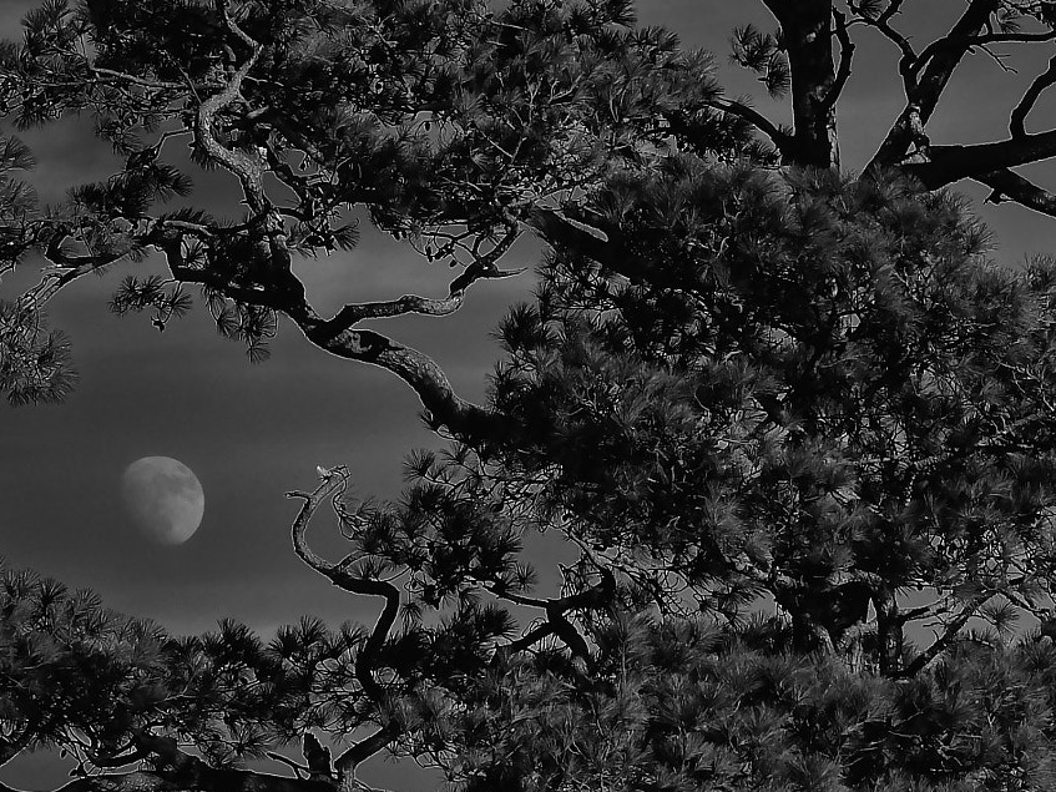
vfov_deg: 4.6
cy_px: 142
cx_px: 352
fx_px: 9791
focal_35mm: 321
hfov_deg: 6.2
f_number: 5.2
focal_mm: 30.5
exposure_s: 1/400
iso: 100
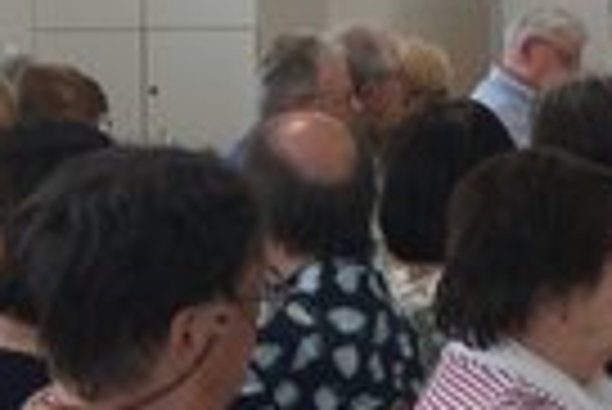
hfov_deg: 11.4
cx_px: 704
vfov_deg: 7.7
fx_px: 3024
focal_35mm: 178
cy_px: -122
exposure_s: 1/60
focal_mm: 35
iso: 250
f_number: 5
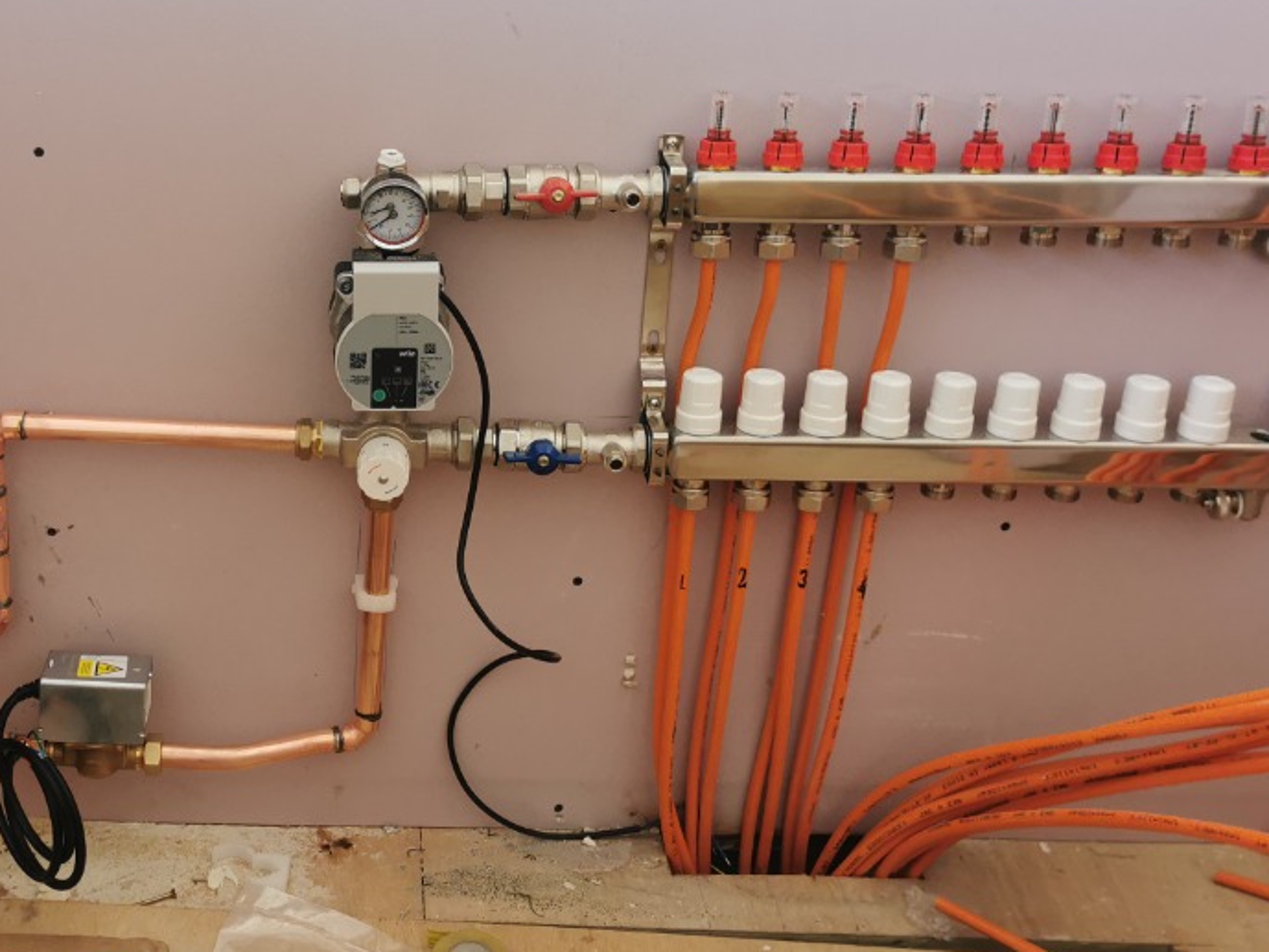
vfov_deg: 30.8
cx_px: 355
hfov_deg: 39.6
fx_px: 1723
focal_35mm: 47
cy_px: 389
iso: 125
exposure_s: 1/100
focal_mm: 5.56
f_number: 1.6
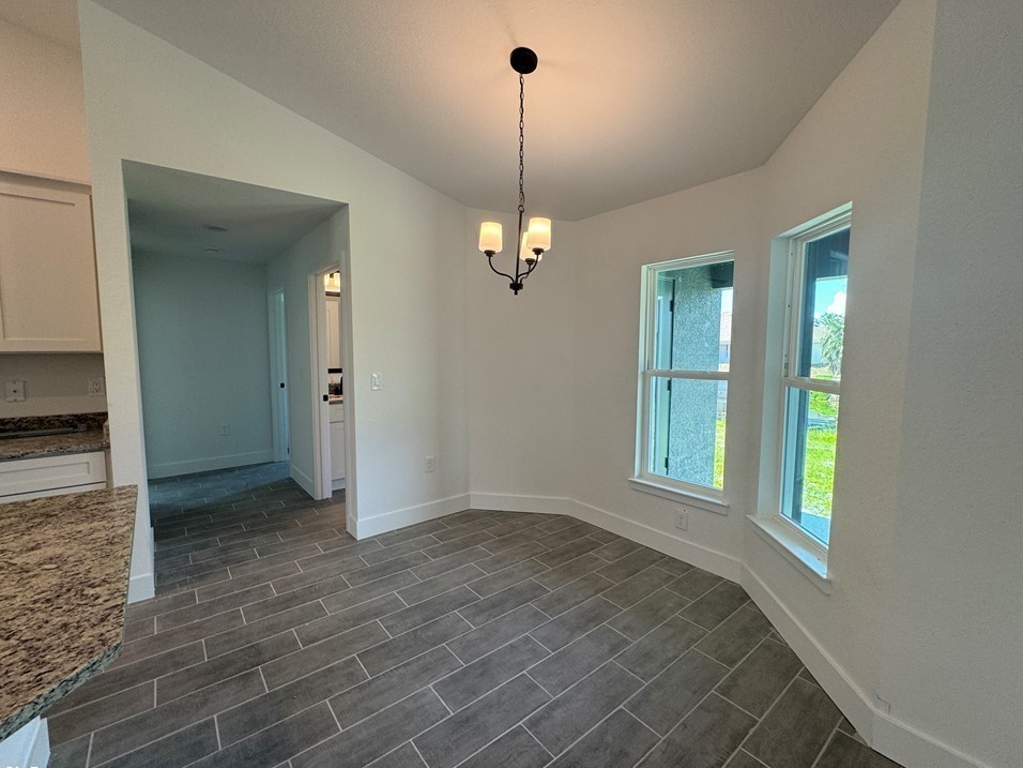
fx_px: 443
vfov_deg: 81.7
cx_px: 488
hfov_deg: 98.1
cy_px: 382
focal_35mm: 15
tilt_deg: -3.1
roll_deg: +0.4
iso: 100
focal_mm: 2.22
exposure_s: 1/120
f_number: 2.2
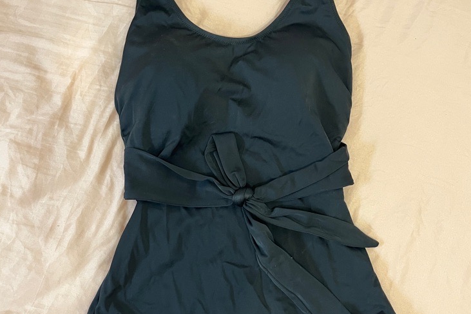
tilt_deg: -80.9
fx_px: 484
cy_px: 199
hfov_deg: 51.9
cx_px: 236
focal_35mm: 37
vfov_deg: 35.7
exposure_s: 1/33
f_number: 1.6
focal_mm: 5.1
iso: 500
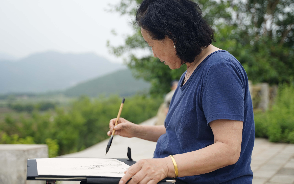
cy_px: 90
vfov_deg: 26.9
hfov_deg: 41.8
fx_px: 385
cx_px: 147
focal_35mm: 48
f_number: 2.8
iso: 400
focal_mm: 47
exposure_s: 1/800
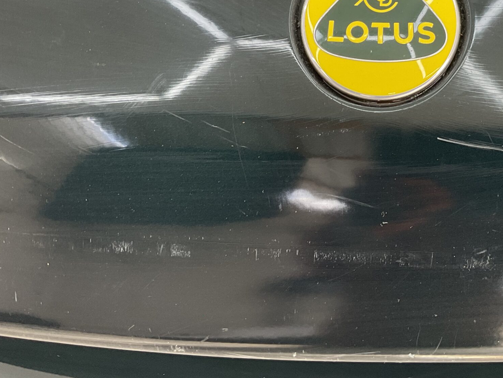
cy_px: 63
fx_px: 727
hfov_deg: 37.3
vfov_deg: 28.3
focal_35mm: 50
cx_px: 376
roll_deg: -0.9
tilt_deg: -42.7
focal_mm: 3
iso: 40
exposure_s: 1/100
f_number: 1.8
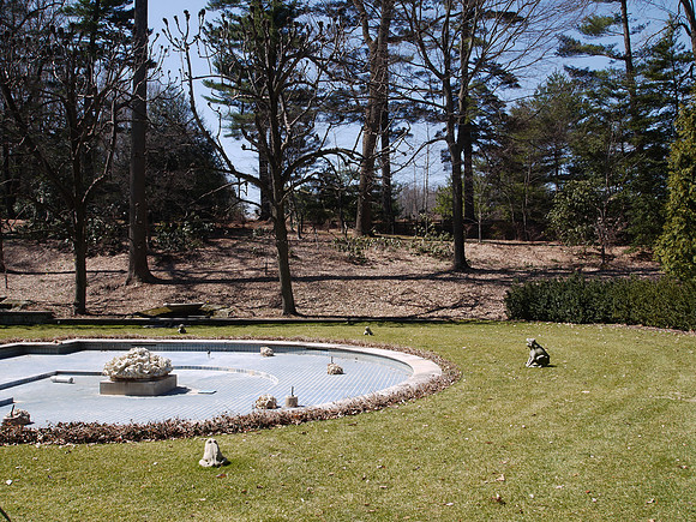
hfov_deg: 54.0
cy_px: 261
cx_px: 348
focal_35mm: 34
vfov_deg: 41.8
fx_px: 684
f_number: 11
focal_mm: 17
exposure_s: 1/100
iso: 100
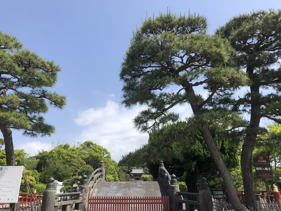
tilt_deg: +21.7
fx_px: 227
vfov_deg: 49.7
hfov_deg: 63.4
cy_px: 106
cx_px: 140
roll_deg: +0.9
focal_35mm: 28
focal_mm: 3.99
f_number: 1.8
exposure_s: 1/1779
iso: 20
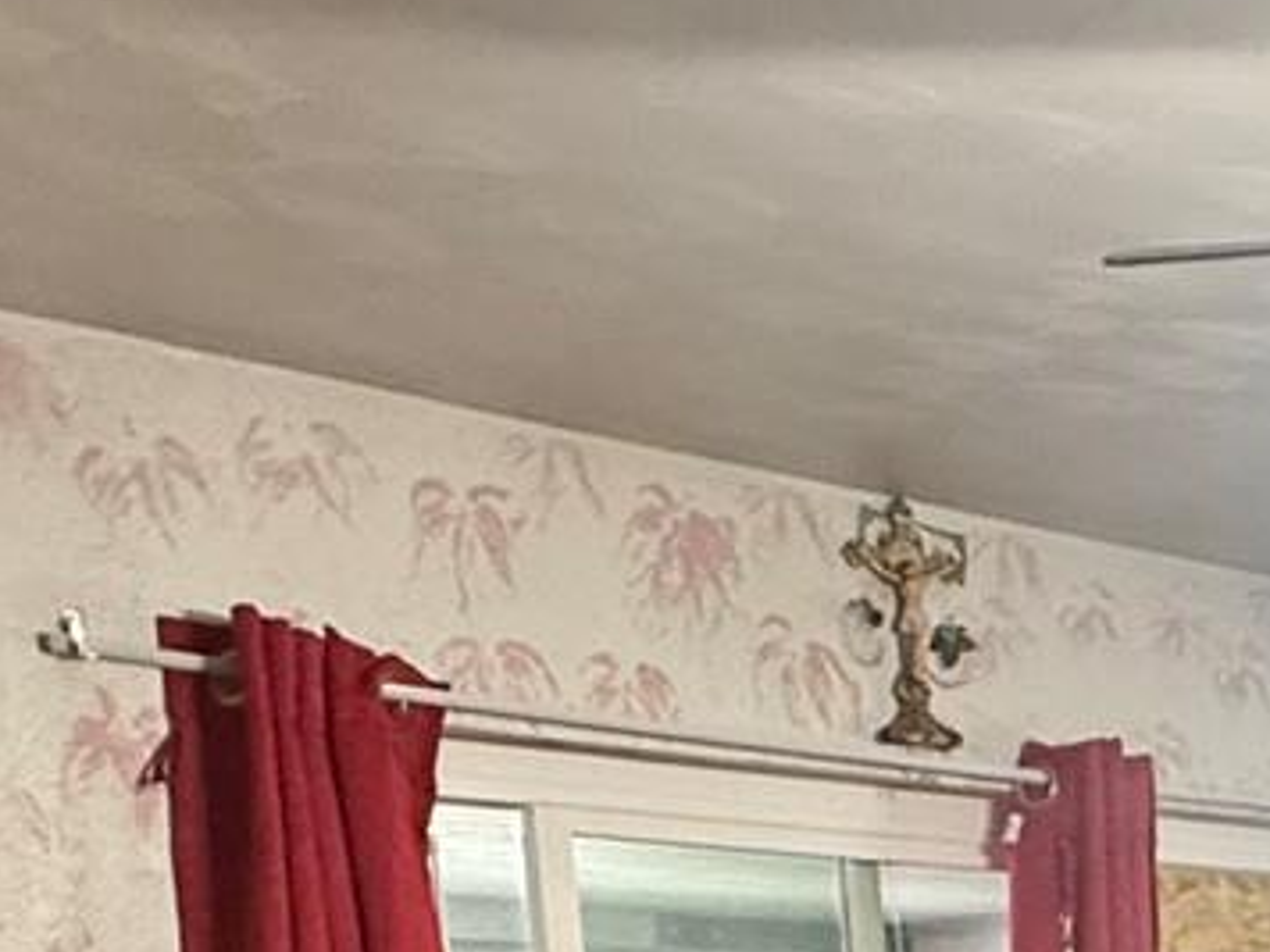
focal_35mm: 63
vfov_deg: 18.9
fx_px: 2311
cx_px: 1648
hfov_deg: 26.2
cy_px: 1626
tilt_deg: -11.4
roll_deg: -0.3
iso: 500
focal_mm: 2.22
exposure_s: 1/60
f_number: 2.2
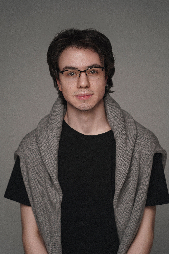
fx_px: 739
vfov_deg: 19.5
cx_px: 84
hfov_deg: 13.0
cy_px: 127
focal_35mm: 105
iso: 125
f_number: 4.5
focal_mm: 105
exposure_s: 1/250
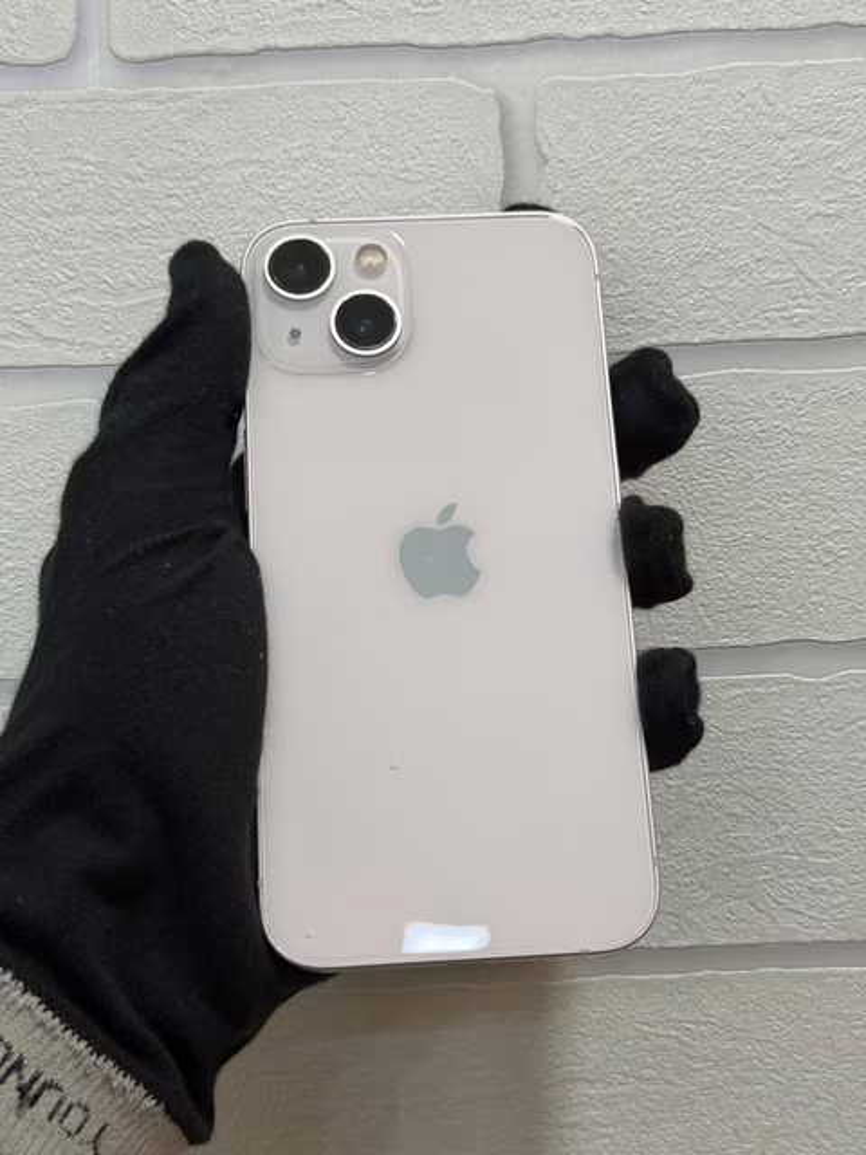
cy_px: 578
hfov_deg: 30.3
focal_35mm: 48
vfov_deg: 39.7
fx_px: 1601
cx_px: 433
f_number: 1.78
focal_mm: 6.76
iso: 50
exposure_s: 1/50
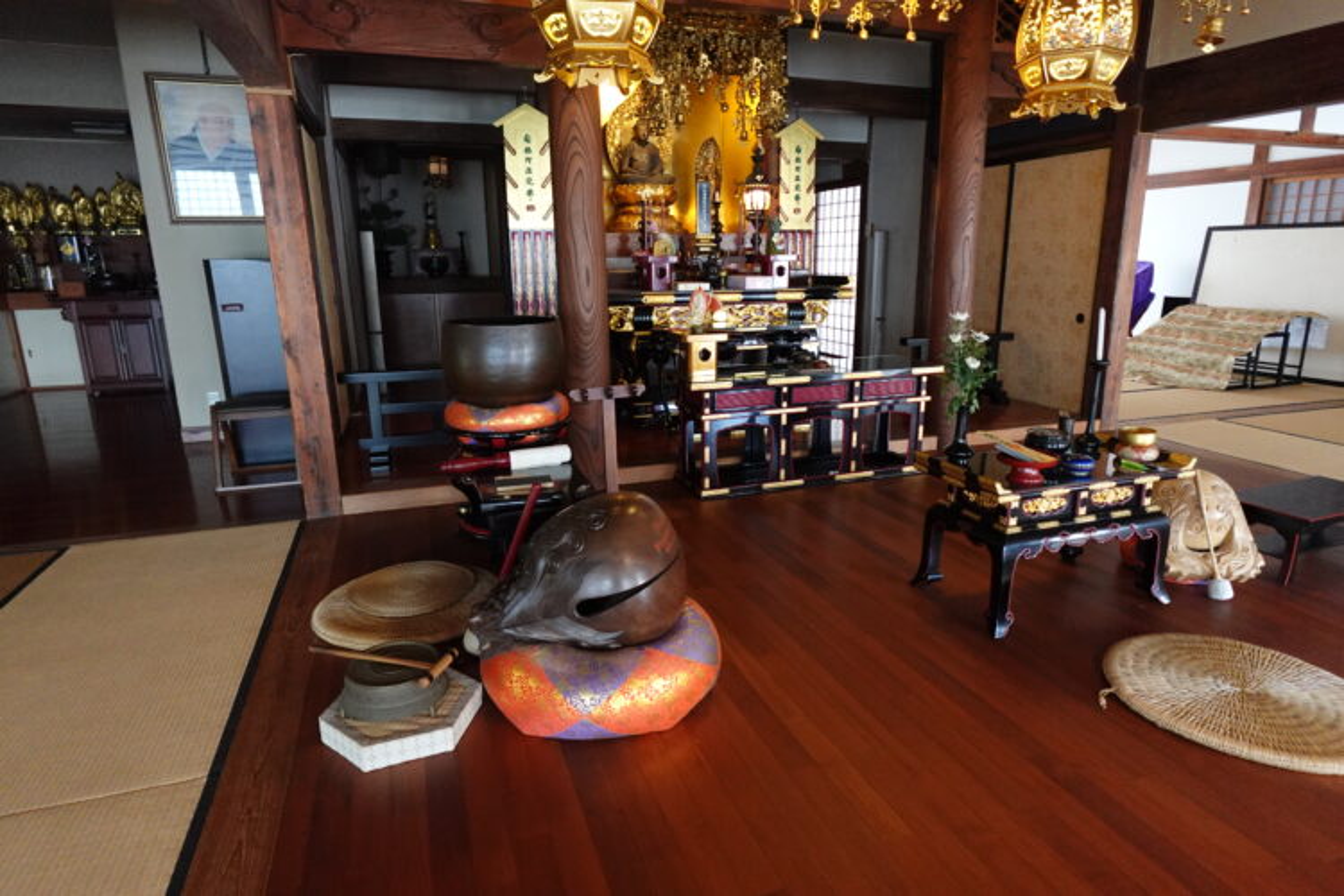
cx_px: 672
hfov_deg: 84.0
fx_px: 747
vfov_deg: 61.9
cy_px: 448
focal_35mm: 20
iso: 1600
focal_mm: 7.6
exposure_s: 1/80
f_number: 2
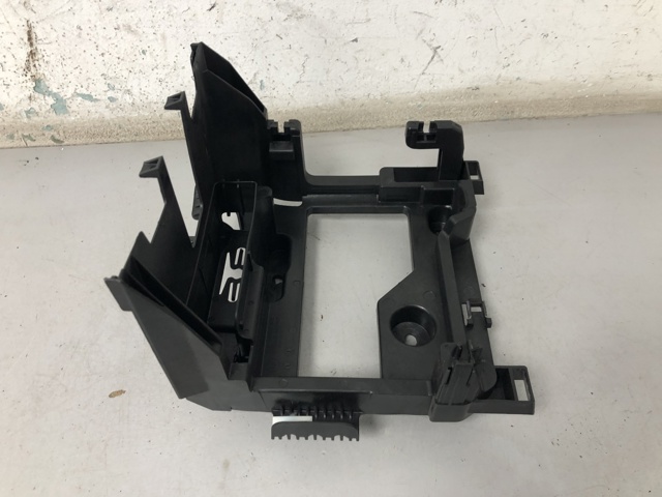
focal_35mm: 28
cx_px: 331
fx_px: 535
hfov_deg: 63.4
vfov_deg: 49.7
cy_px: 248
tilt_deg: -50.2
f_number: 1.8
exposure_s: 1/20
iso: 40
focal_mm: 4
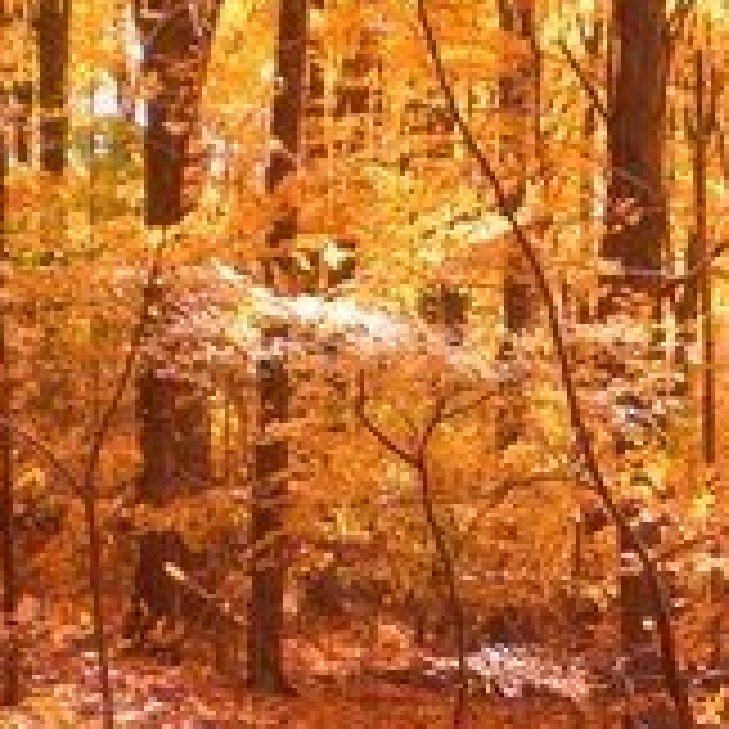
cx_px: 634
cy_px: 662
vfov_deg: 14.6
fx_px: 2811
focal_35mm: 118
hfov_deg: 14.6
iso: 95
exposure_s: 1/113
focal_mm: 6.3
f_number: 3.5
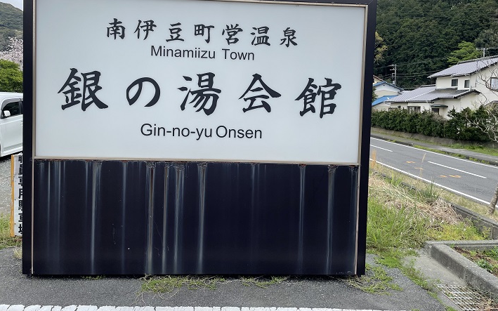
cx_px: 249
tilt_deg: -1.7
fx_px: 380
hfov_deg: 66.5
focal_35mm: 28
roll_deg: -1.8
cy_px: 122
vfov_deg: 44.3
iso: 32
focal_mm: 4.2
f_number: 1.6
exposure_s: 1/1511
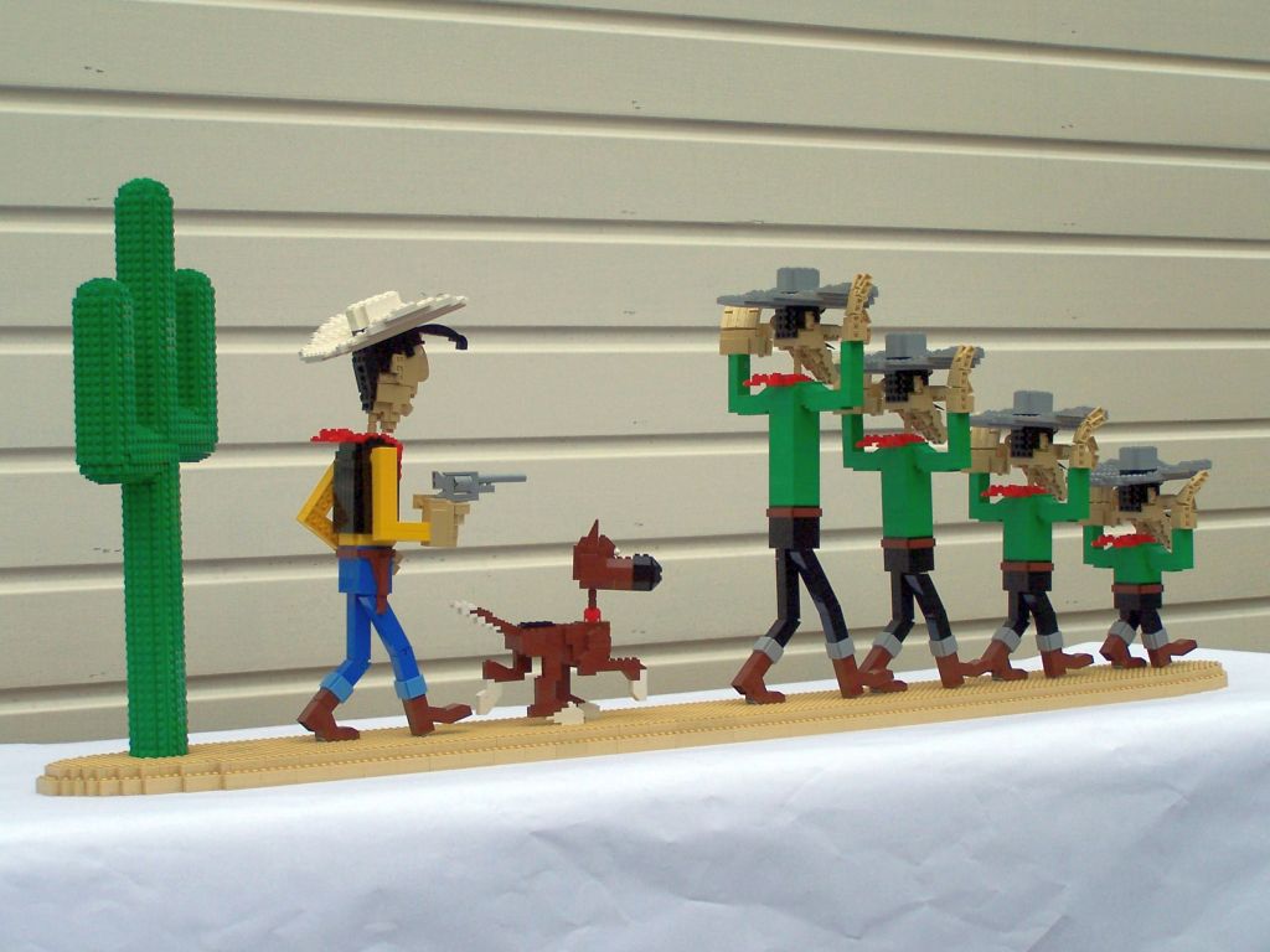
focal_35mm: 75
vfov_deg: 19.6
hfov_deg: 26.0
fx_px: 2752
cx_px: 635
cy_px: 476
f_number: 3.2
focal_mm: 12.4
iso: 80
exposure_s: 1/750
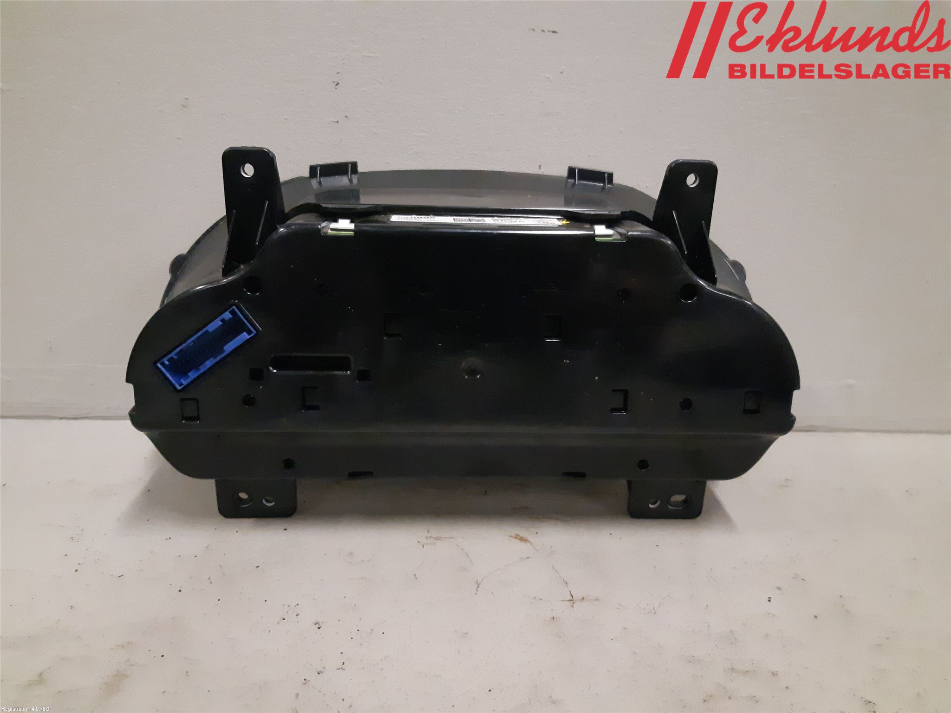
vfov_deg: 53.1
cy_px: 356
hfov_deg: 67.3
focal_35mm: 26
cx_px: 476
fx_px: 714
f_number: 1.7
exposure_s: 1/193
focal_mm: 3.93
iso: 800
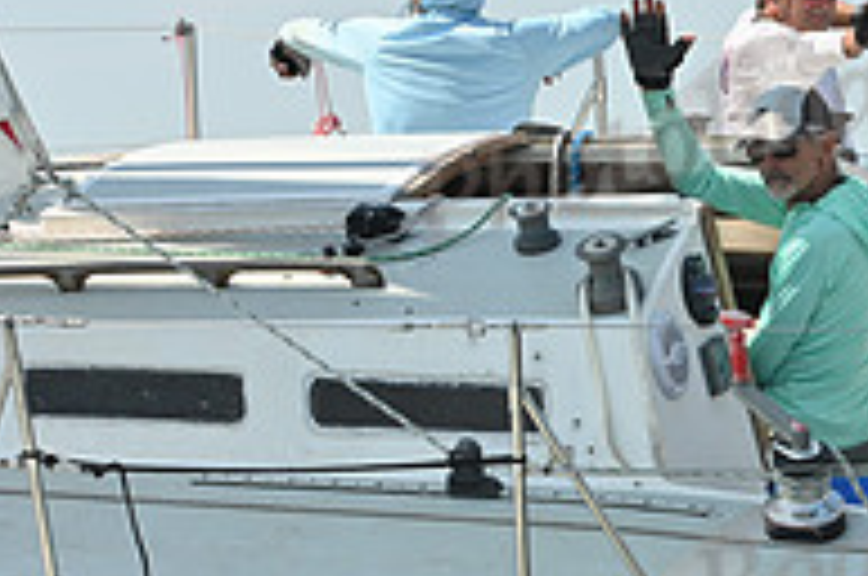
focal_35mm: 256
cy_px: 299
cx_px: 1286
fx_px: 6162
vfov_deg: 5.3
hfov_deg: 7.9
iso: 320
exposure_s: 1/1250
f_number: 7.1
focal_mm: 85
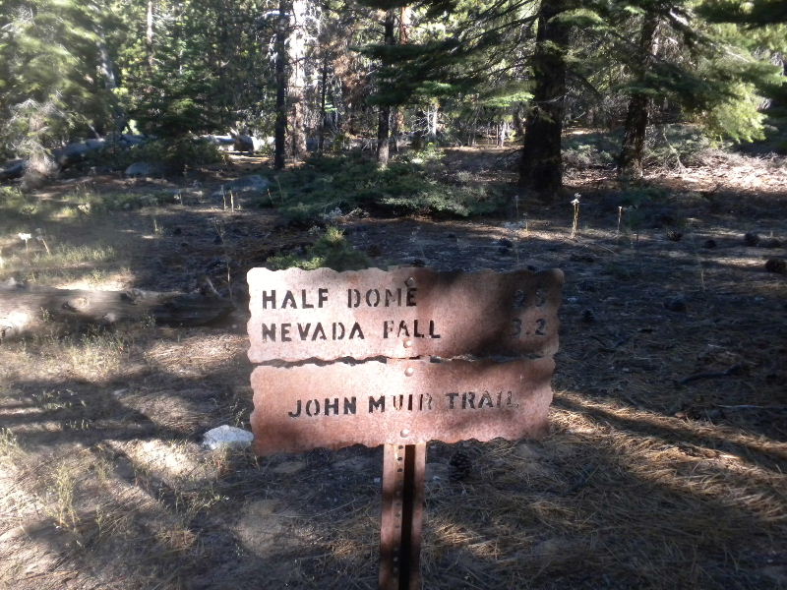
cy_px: 295
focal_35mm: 37
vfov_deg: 38.7
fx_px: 841
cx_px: 394
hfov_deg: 50.1
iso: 400
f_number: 3.5
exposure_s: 1/312
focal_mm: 6.6
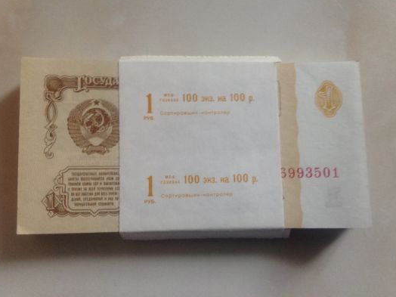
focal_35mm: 40
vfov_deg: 35.9
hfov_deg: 46.7
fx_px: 458
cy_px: 140
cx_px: 218
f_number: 2.4
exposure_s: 1/15
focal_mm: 4.28
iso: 100
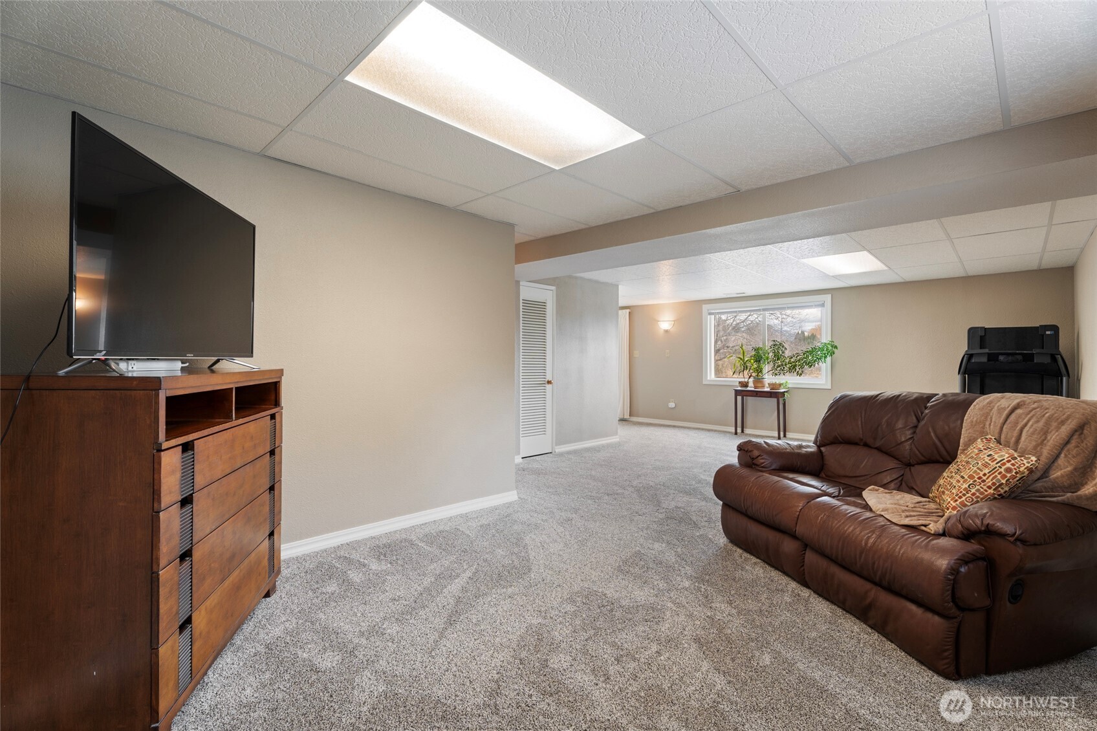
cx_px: 548
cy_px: 366
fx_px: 487
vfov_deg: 73.7
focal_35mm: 16
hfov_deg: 96.7
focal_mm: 16
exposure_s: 2
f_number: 9
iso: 100
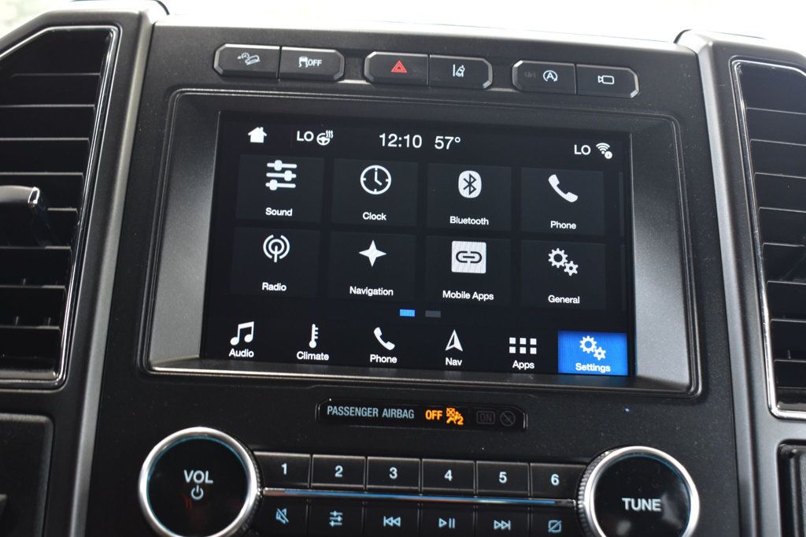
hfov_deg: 41.1
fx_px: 1074
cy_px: 268
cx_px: 403
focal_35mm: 48
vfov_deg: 28.1
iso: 800
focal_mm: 32
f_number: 6.3
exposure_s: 1/15
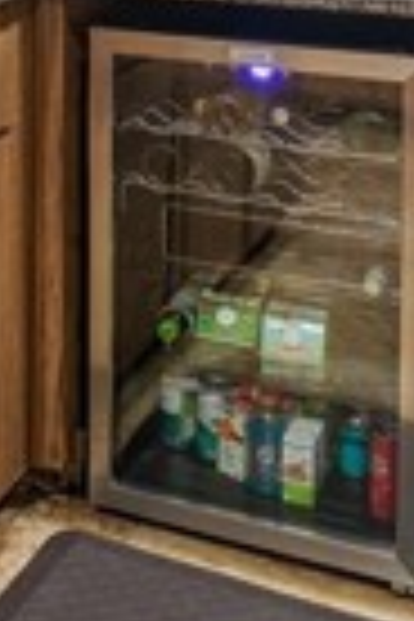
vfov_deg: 23.7
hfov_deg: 18.0
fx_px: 1276
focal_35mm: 74
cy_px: -209
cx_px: -4
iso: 400
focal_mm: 16
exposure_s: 1/5
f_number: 8
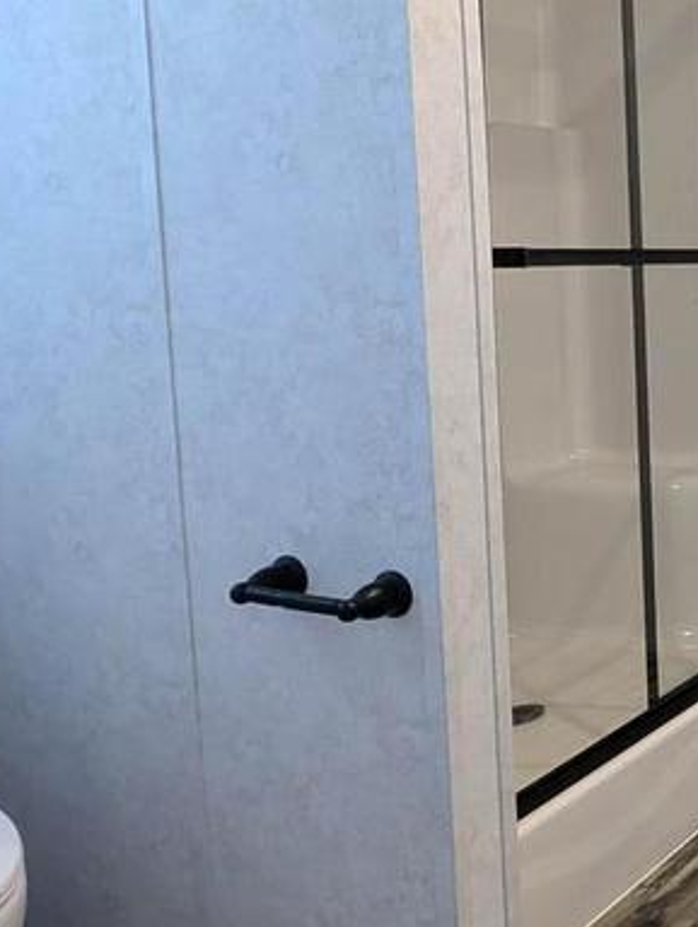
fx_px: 1207
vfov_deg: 41.9
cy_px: 396
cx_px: 837
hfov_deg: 28.2
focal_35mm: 45
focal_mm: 2.35
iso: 75
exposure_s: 1/30
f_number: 2.2
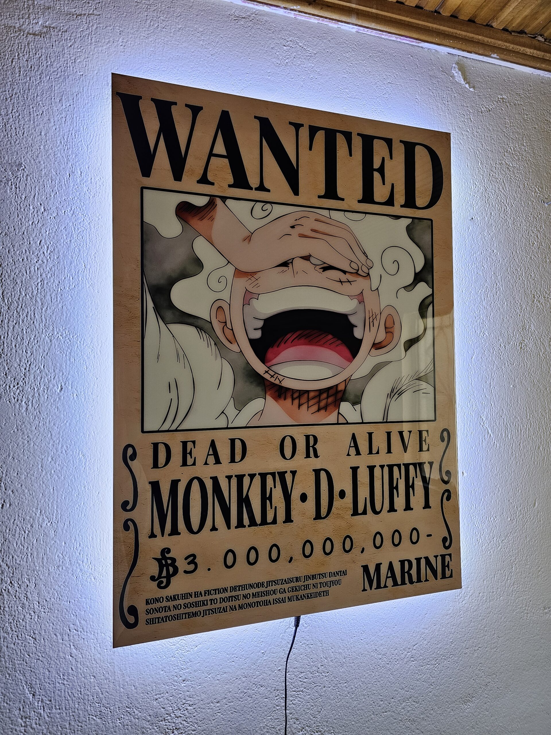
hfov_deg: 58.9
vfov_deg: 73.9
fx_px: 488
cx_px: 276
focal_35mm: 23
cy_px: 368
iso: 320
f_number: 1.7
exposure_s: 1/170
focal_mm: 6.3
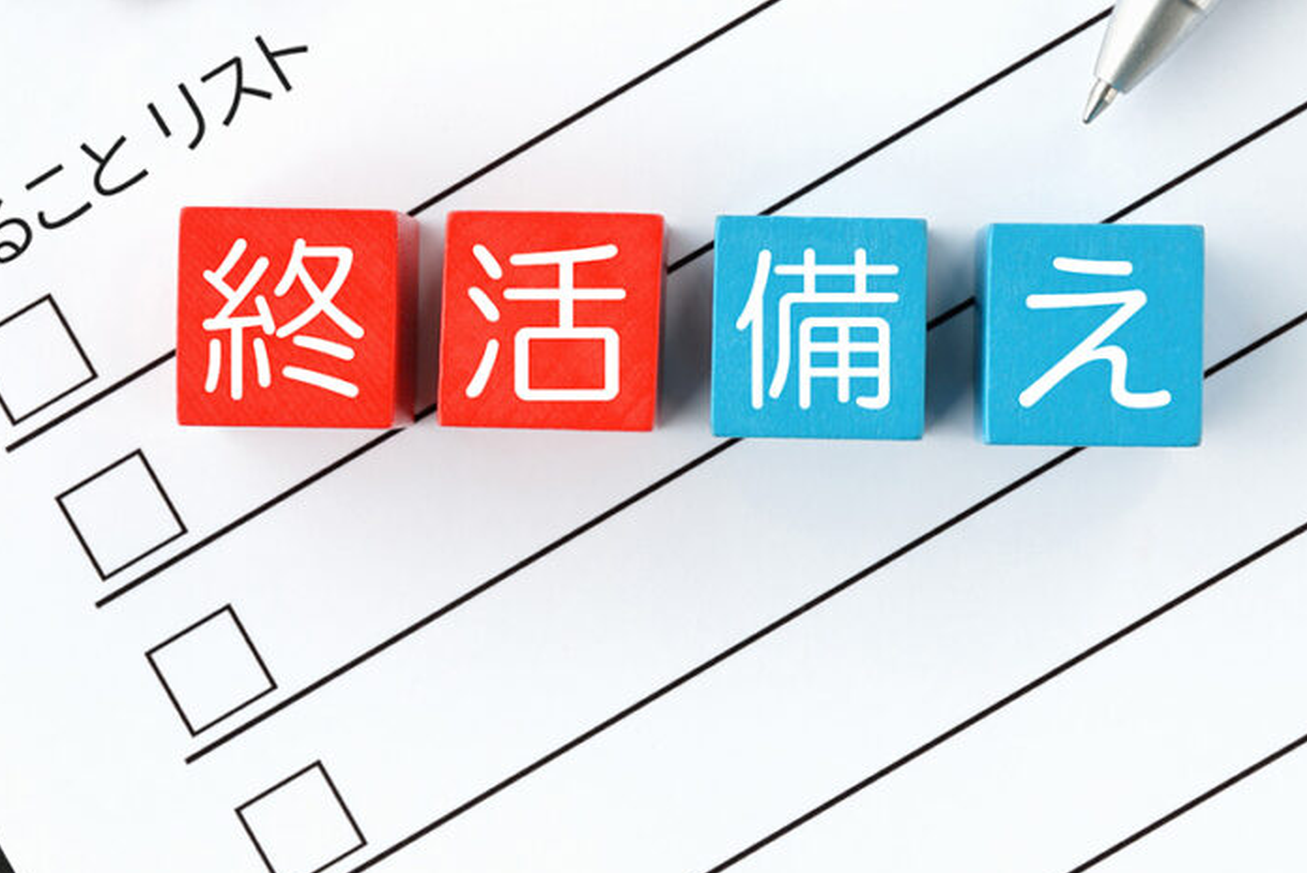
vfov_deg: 13.3
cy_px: 310
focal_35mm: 103
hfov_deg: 19.8
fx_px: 3742
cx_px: 682
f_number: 13
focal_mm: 70
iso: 640
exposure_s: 1/60
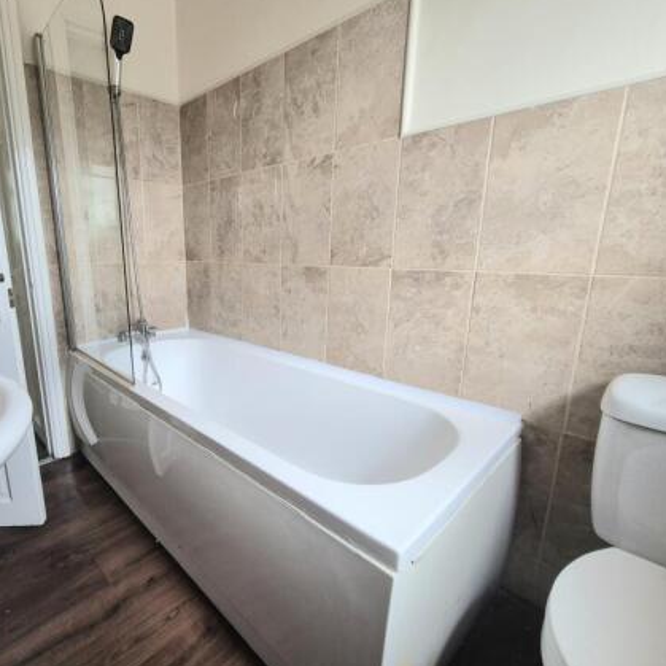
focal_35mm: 16
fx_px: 348
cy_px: 336
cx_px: 247
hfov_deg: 85.6
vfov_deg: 87.4
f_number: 2.2
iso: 125
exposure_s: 1/50
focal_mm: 2.2
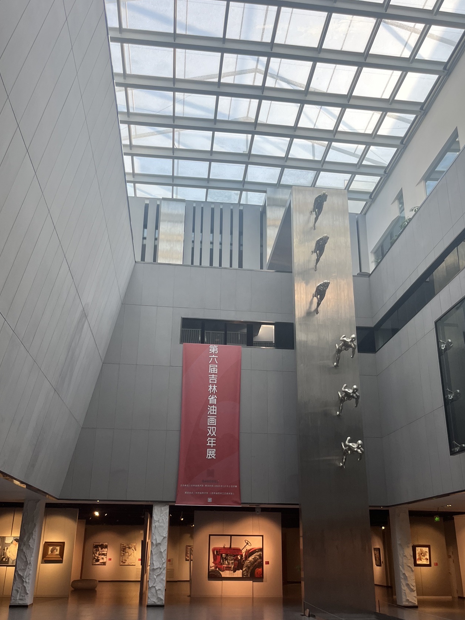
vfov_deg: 58.2
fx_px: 555
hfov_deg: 45.4
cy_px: 350
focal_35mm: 31
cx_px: 236
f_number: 1.6
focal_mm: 5.1
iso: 40
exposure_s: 1/140
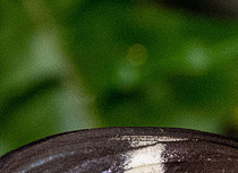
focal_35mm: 2232
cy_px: 161
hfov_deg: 0.9
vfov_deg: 0.7
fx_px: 15190
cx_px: 205
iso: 5000
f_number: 8
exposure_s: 1/200
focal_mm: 300
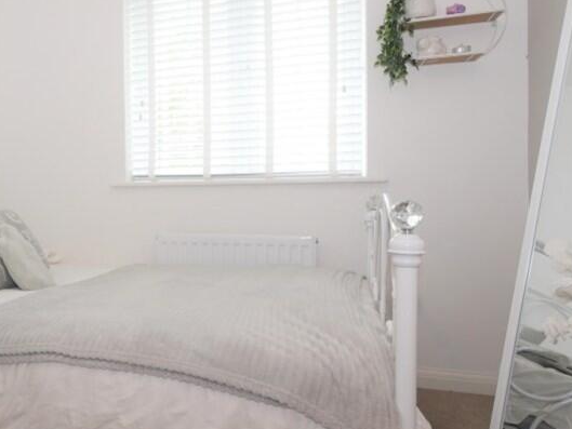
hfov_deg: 53.7
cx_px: 99
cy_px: 204
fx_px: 512
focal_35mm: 31
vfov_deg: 45.4
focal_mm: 8
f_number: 4
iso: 200
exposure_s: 1/40
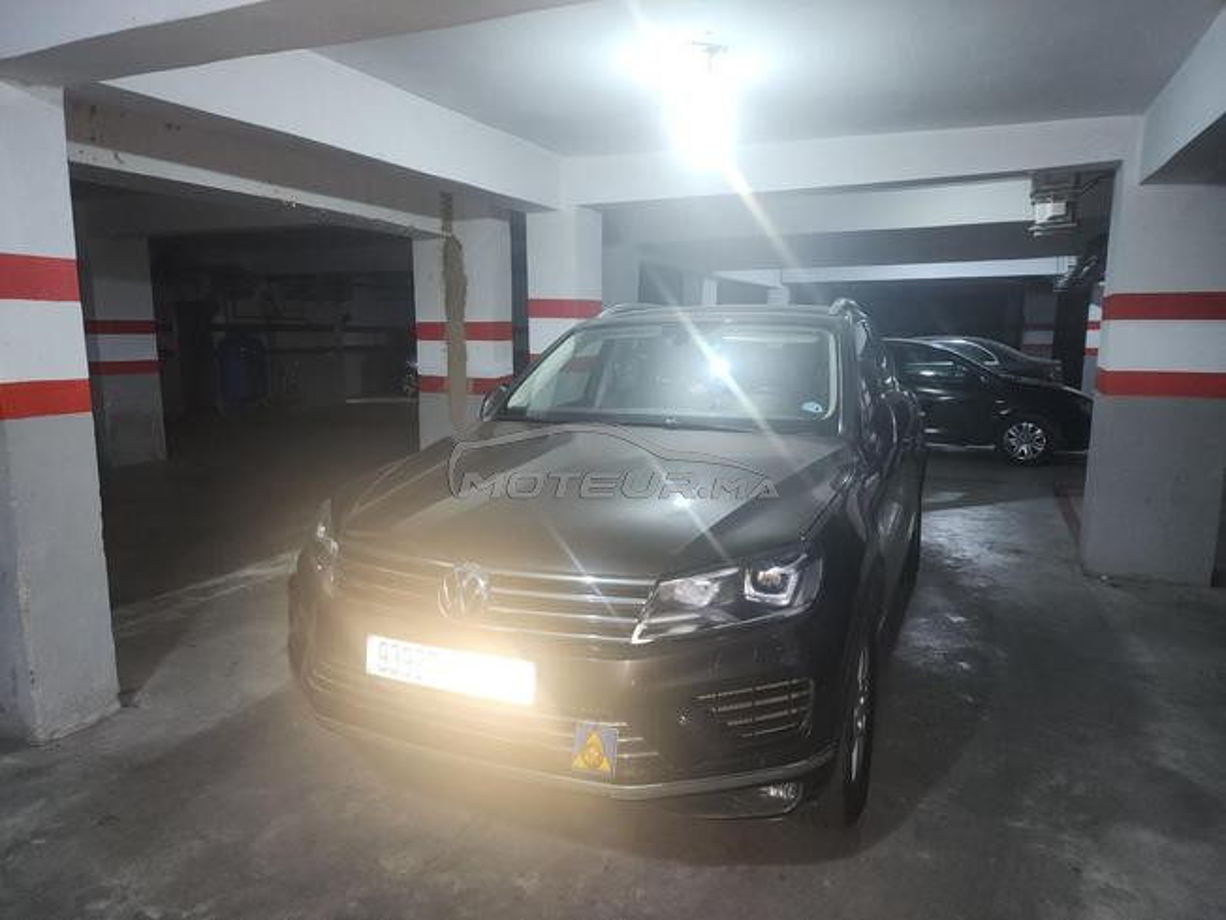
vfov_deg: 58.9
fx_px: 815
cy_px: 460
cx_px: 613
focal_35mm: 23
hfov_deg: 73.9
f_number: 1.8
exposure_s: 1/10
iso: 200
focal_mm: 6.4
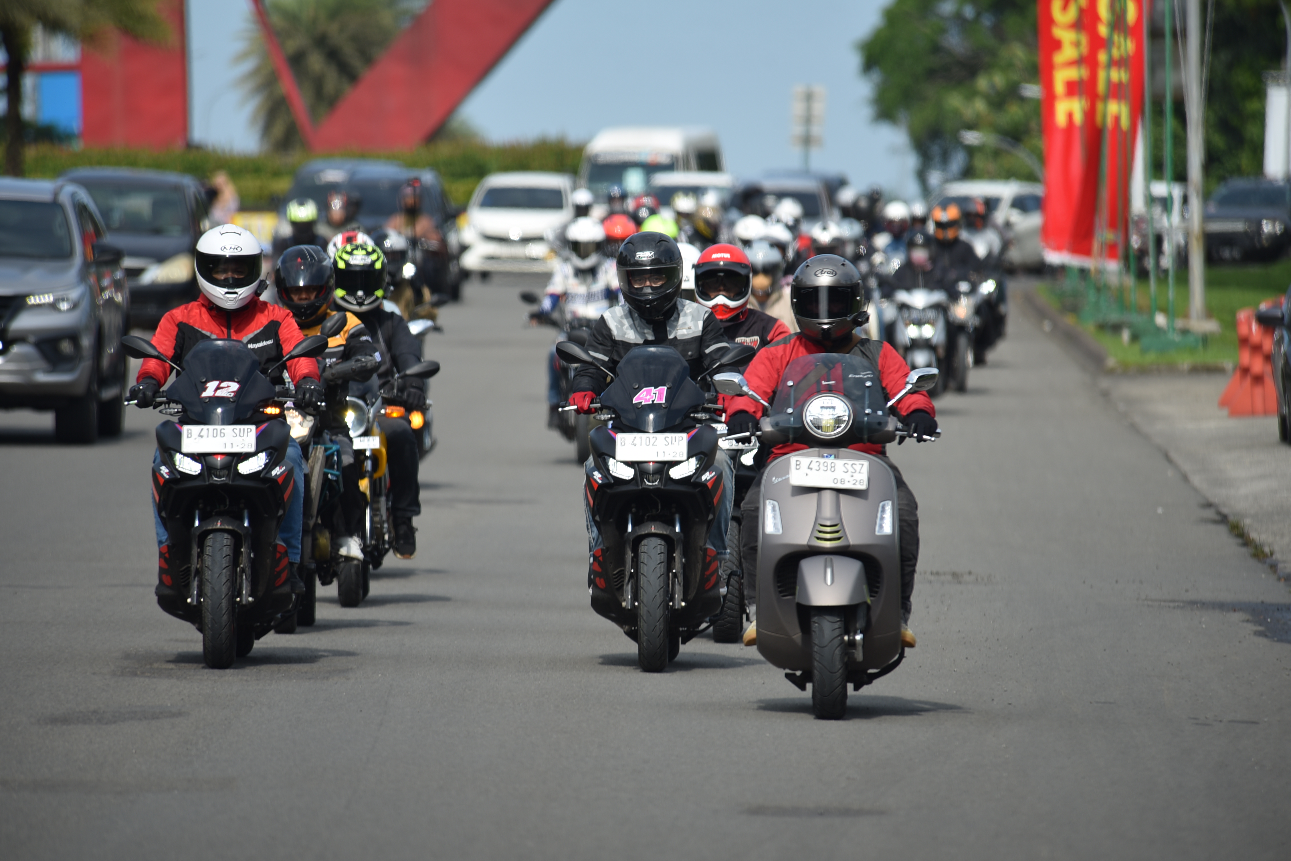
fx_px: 14343
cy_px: 430
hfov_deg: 5.2
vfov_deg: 3.4
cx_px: 646
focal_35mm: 400
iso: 100
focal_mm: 400
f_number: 5.6
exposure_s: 1/500
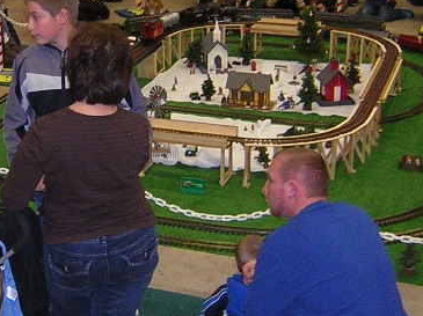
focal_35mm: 79
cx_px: 99
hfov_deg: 24.4
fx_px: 964
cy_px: 82
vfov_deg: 18.5
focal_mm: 4.7
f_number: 2.6
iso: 400
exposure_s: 1/60.1
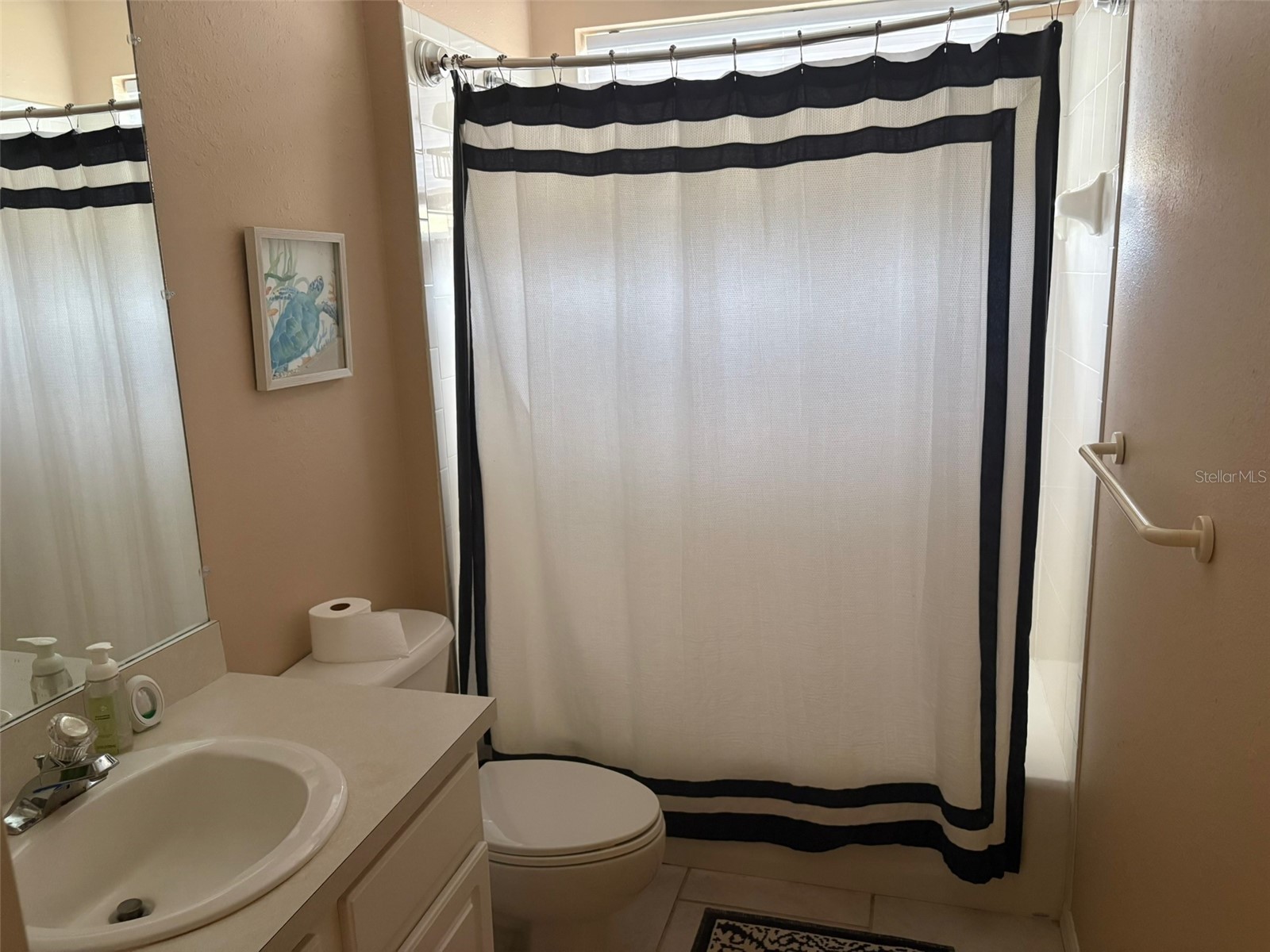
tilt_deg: -11.9
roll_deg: +1.6
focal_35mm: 26
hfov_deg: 67.3
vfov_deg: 53.1
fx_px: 954
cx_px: 635
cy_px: 476
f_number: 1.6
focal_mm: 5.96
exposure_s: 1/60
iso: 320
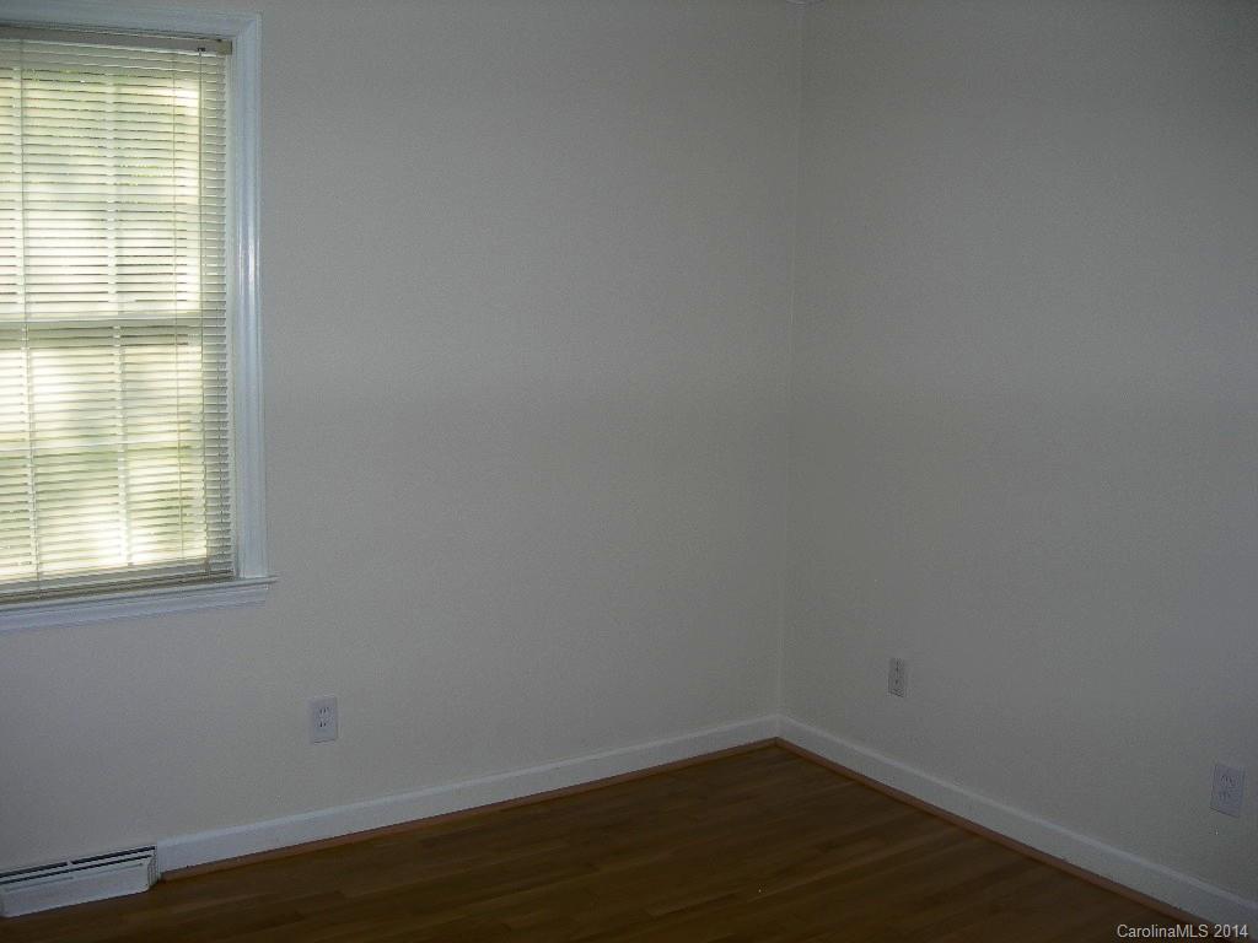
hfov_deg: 49.0
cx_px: 629
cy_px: 472
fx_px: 1381
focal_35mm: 38
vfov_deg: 37.7
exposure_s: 1/60.1
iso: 50
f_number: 2.8
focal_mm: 7.8
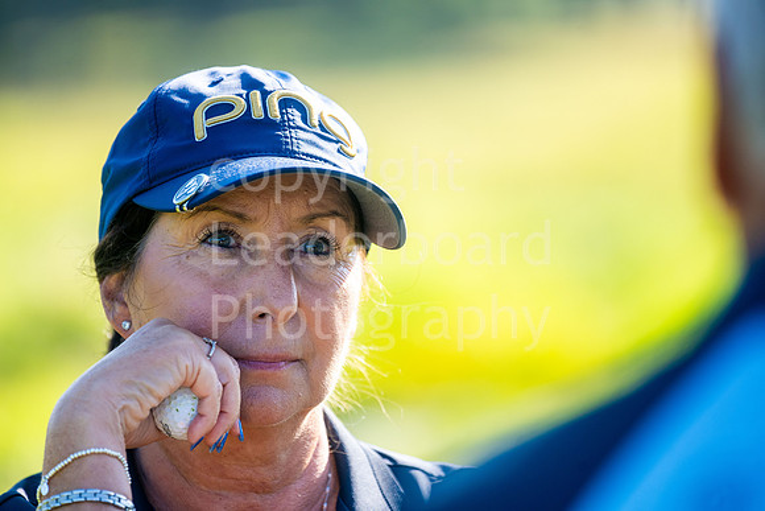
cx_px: 382
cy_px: 256
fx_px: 6376
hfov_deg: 6.9
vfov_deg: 4.6
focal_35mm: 300
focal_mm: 300
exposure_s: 1/640
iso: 250
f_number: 4
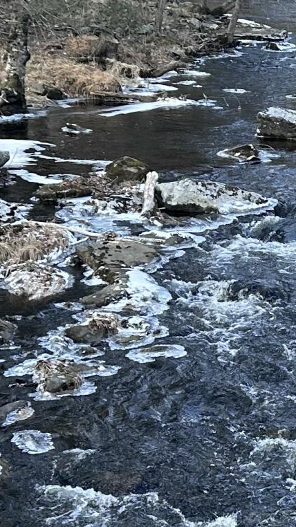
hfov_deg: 10.5
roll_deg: -2.7
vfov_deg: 20.7
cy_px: 326
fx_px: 1439
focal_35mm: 103
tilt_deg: -15.7
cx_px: 642
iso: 80
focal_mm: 6.86
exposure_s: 1/386
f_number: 1.78
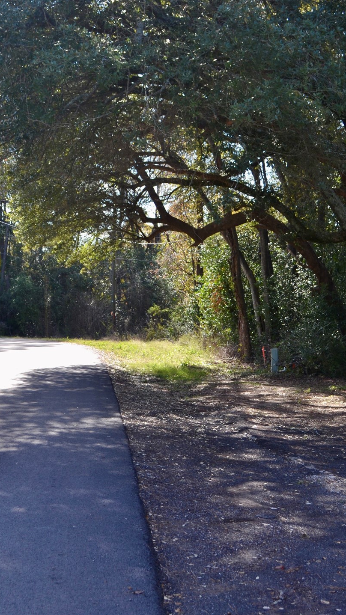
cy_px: 306
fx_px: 930
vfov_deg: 36.6
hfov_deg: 21.1
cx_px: 199
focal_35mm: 57
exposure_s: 1/125
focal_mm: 24
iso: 100
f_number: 5.6
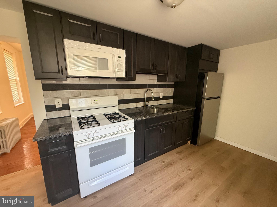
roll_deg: -0.2
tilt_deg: -9.5
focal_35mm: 14
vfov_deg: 85.7
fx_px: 112
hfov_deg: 102.1
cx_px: 138
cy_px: 104
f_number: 2.2
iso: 400
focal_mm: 2.22
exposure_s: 1/60
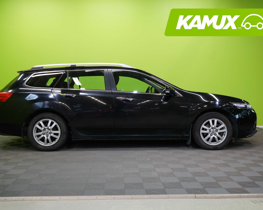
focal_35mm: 38
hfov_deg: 47.9
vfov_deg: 39.2
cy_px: 106
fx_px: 296
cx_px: 124
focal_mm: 33
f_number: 5.6
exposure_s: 1/30
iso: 500
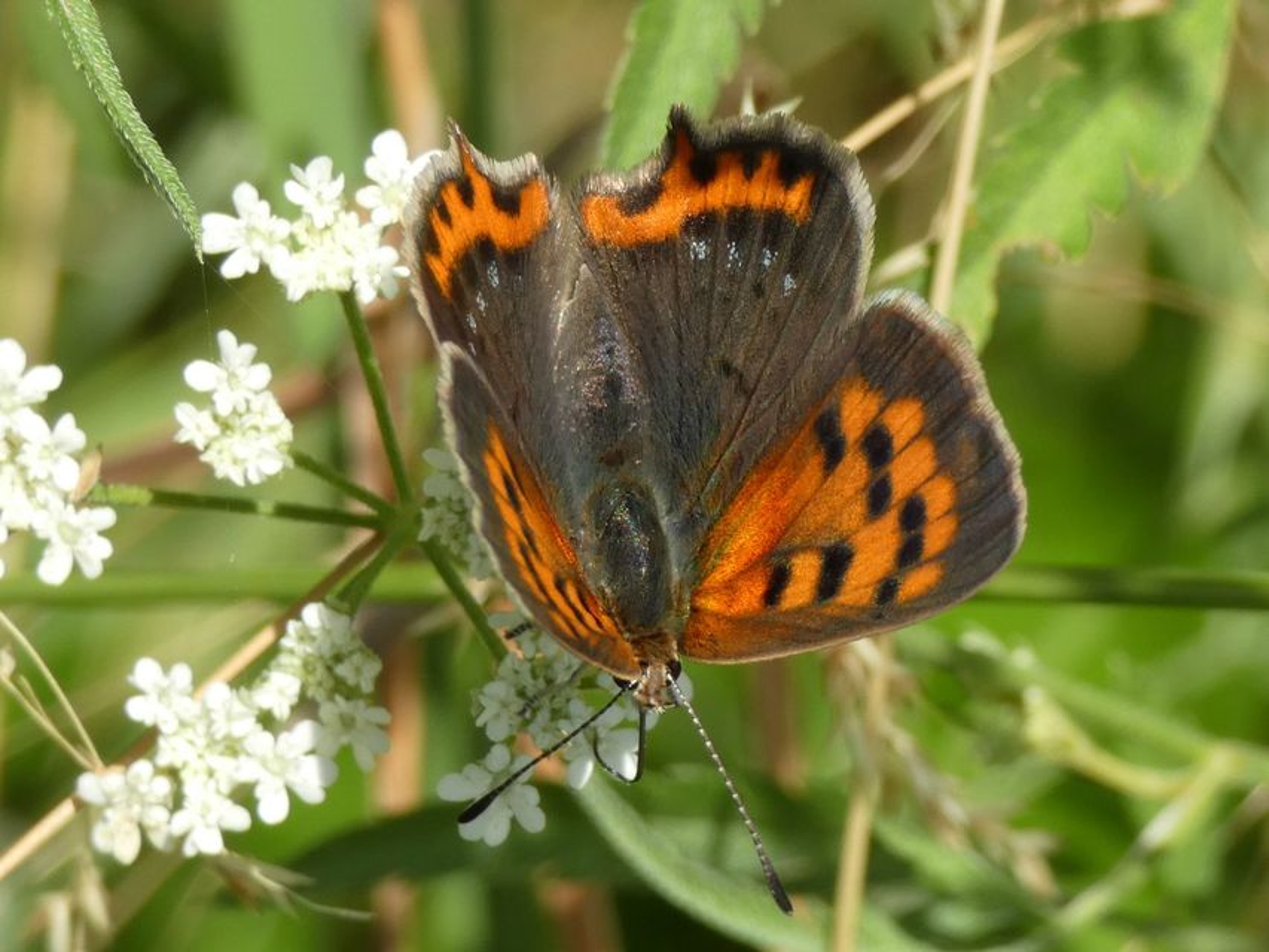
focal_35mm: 147
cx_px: 634
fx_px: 5390
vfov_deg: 10.1
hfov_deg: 13.4
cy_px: 476
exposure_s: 1/125
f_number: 5.4
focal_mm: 26.3
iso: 80
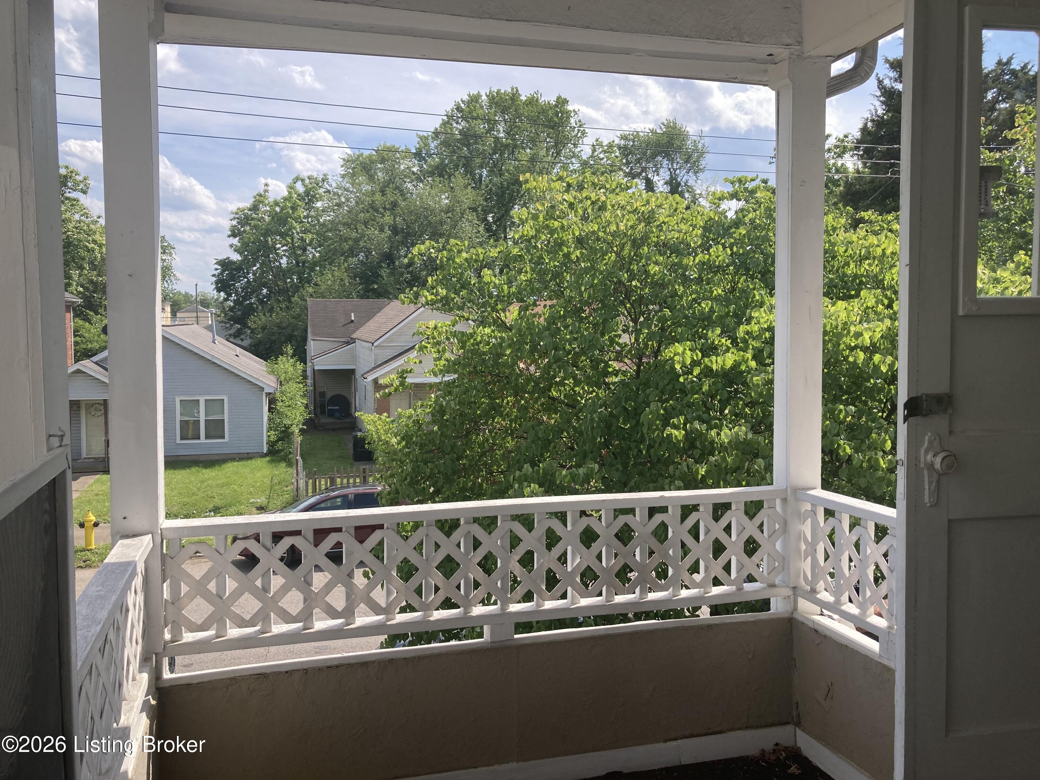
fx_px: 841
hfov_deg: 63.4
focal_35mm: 28
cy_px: 390
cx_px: 520
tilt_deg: -2.9
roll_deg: +0.2
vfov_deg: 49.7
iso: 20
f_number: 1.8
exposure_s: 1/1297
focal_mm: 3.99
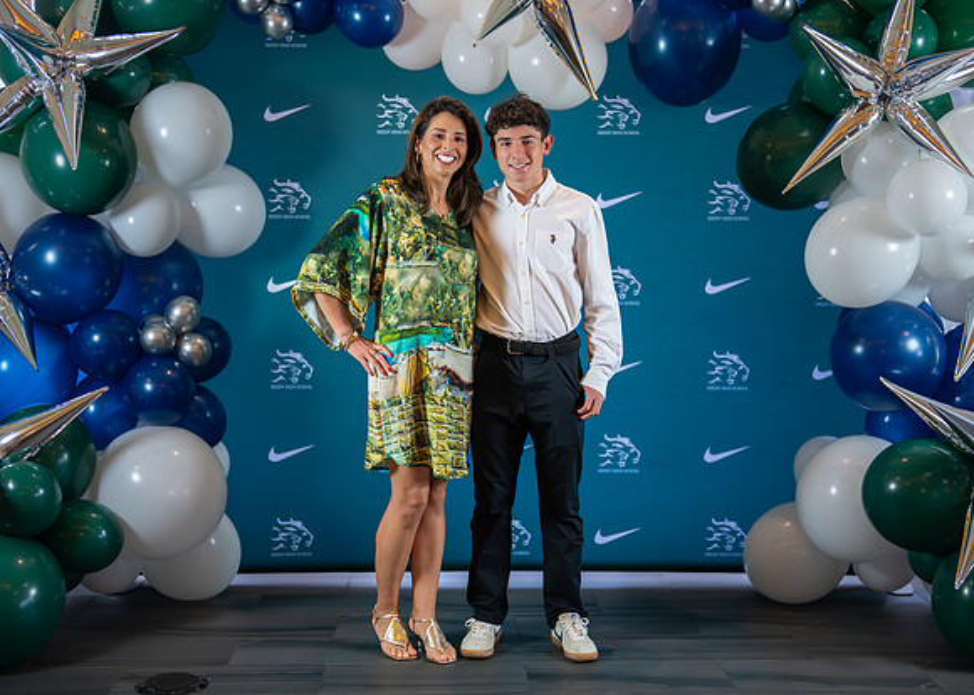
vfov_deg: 25.2
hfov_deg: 34.8
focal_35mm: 56
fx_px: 1554
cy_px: 361
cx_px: 508
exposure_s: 1/400
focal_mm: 50
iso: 1000
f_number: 1.2
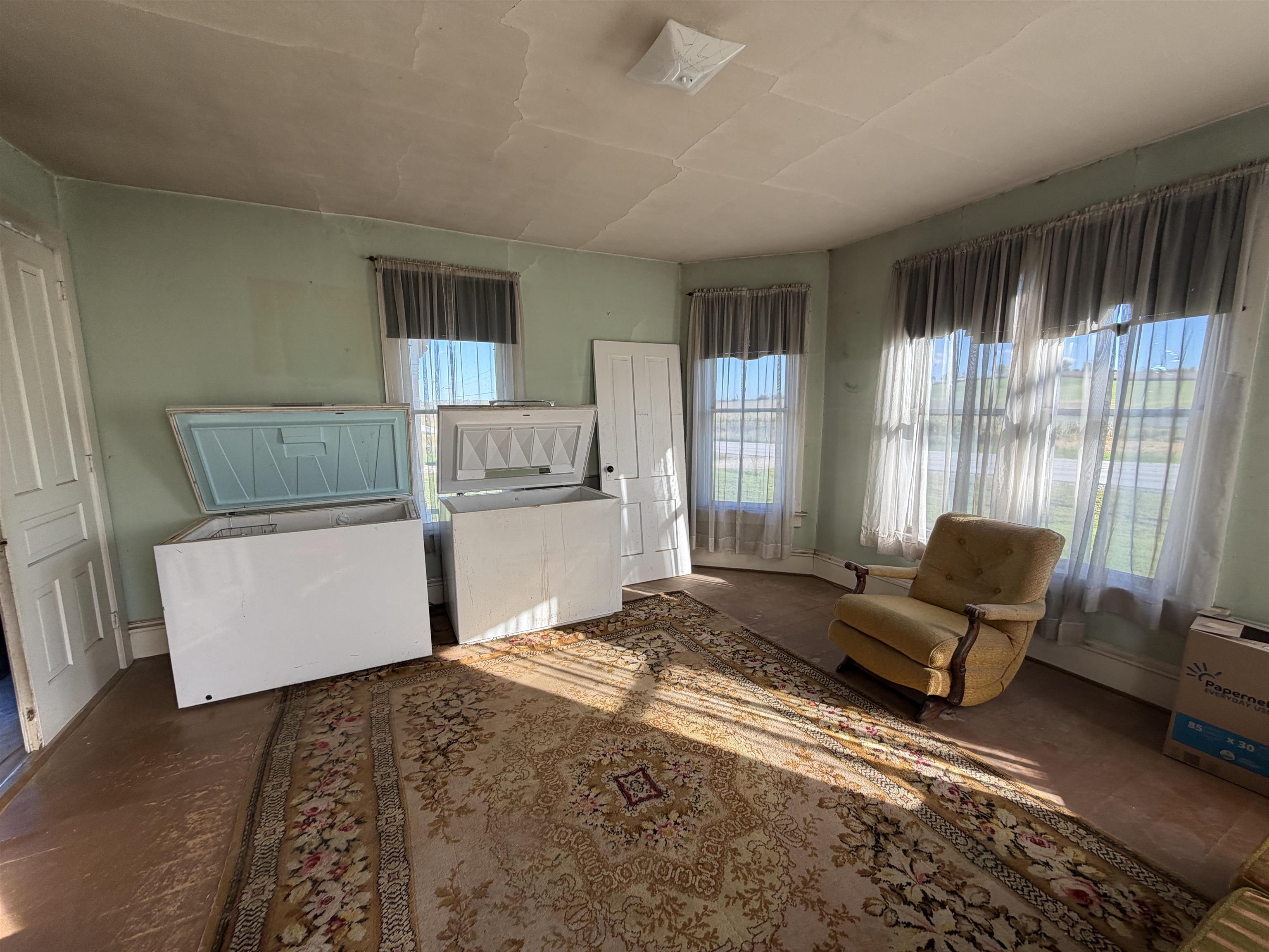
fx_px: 513
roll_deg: +1.4
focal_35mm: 14
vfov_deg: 85.7
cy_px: 476
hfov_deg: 102.1
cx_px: 634
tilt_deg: -7.0
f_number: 2.2
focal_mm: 2.22
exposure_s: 1/131
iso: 40
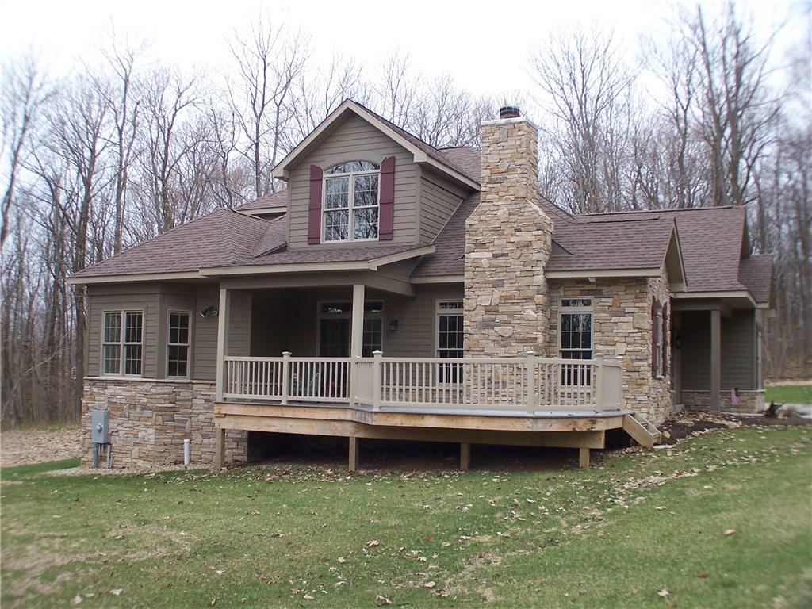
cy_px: 304
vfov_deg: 28.6
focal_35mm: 51
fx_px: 1196
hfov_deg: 37.5
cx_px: 406
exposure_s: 1/125
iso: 80
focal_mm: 8.5
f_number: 3
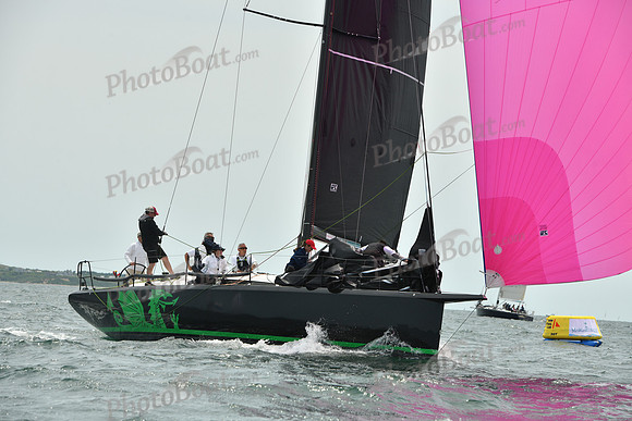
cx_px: 316
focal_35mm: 150
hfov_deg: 13.7
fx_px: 2634
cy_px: 210
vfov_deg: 9.2
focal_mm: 150
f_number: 9
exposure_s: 1/1250
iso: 320
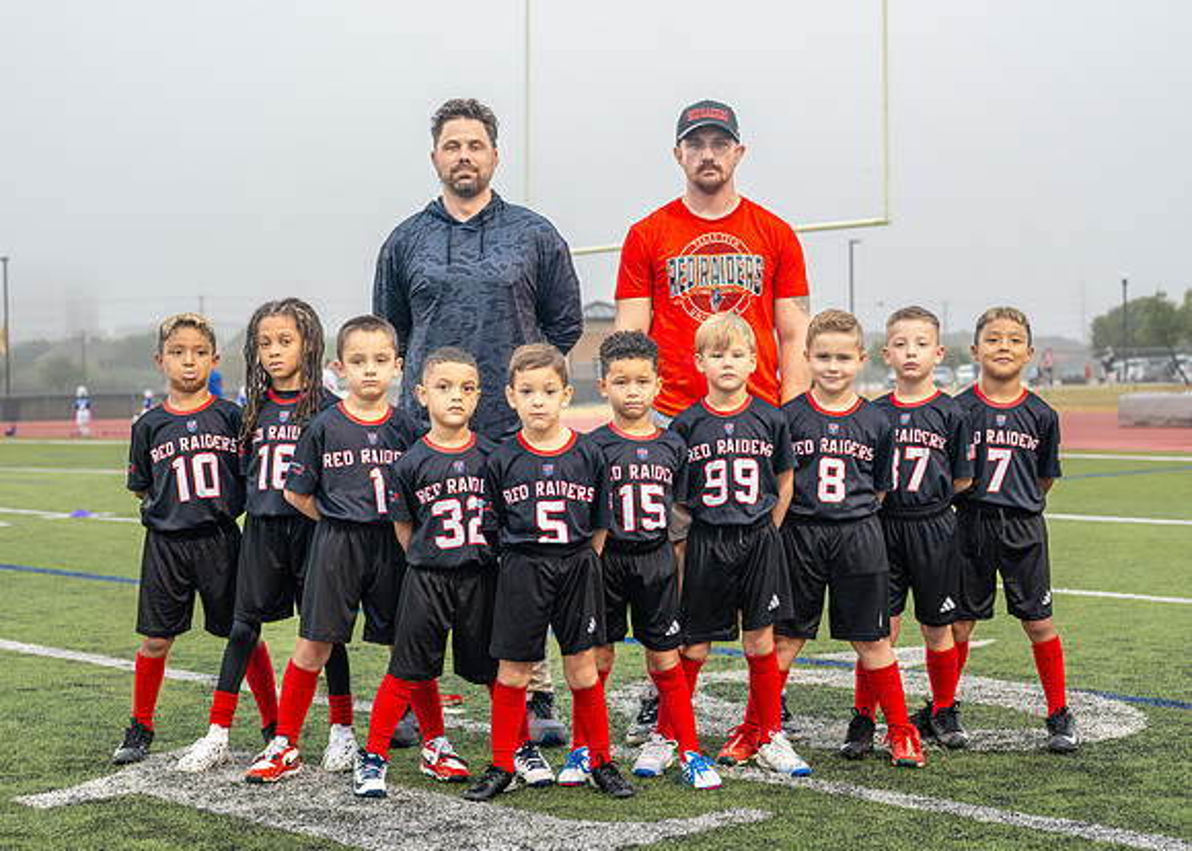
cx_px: 607
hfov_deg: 30.7
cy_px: 472
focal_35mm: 64
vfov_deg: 22.1
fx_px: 2173
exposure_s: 1/500
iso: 1000
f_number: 3.5
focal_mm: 50
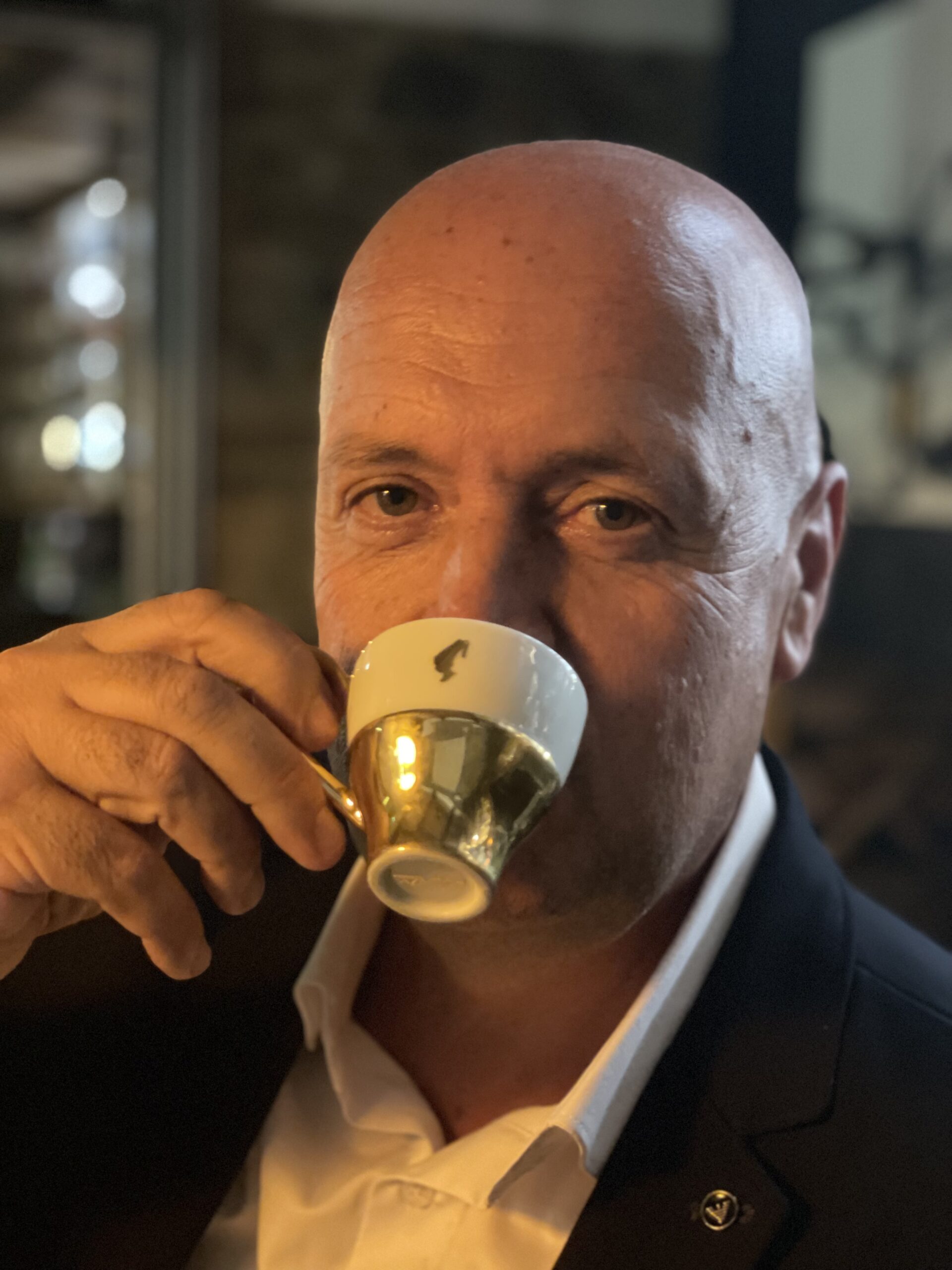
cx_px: 476
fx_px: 1907
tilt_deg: -4.2
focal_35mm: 52
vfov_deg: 36.8
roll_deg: -1.9
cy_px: 635
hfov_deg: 28.0
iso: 640
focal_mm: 6
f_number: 2
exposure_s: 1/14
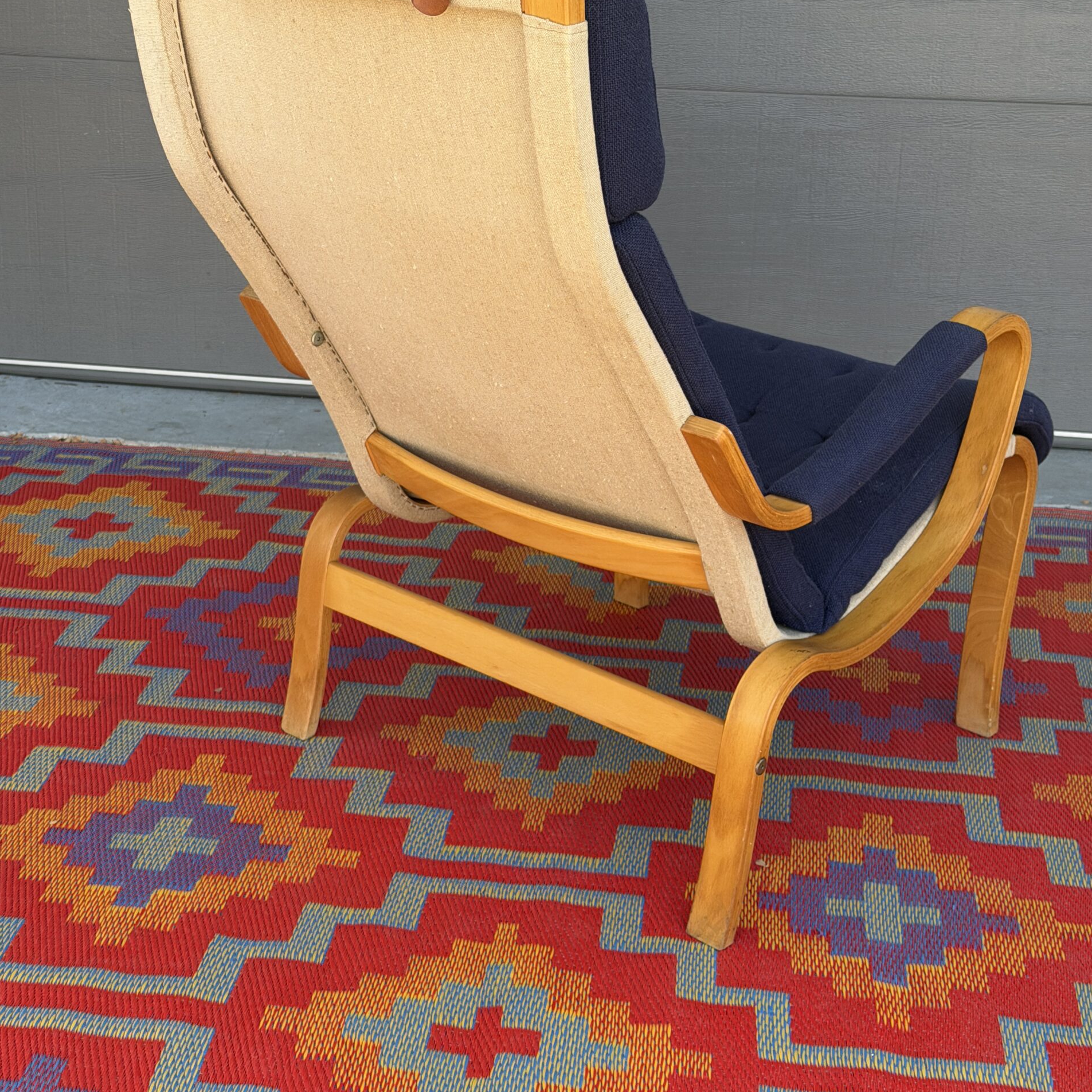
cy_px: 406
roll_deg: -1.1
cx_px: 547
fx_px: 2034
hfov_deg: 30.0
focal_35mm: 57
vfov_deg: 29.9
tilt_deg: -14.8
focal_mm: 6.76
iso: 64
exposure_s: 1/398
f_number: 1.78
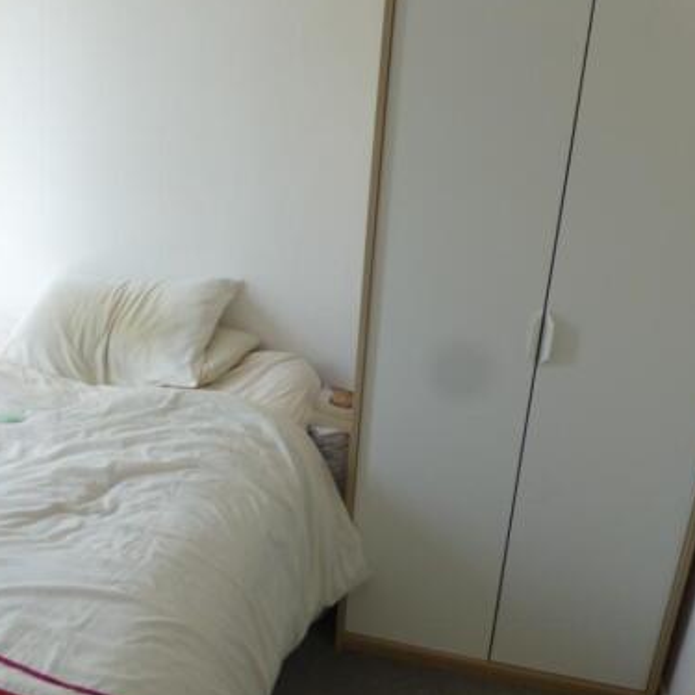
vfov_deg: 49.7
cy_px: 353
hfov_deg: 48.7
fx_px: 750
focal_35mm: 33
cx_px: 221
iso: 100
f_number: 3.3
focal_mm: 4.3
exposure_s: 1/50
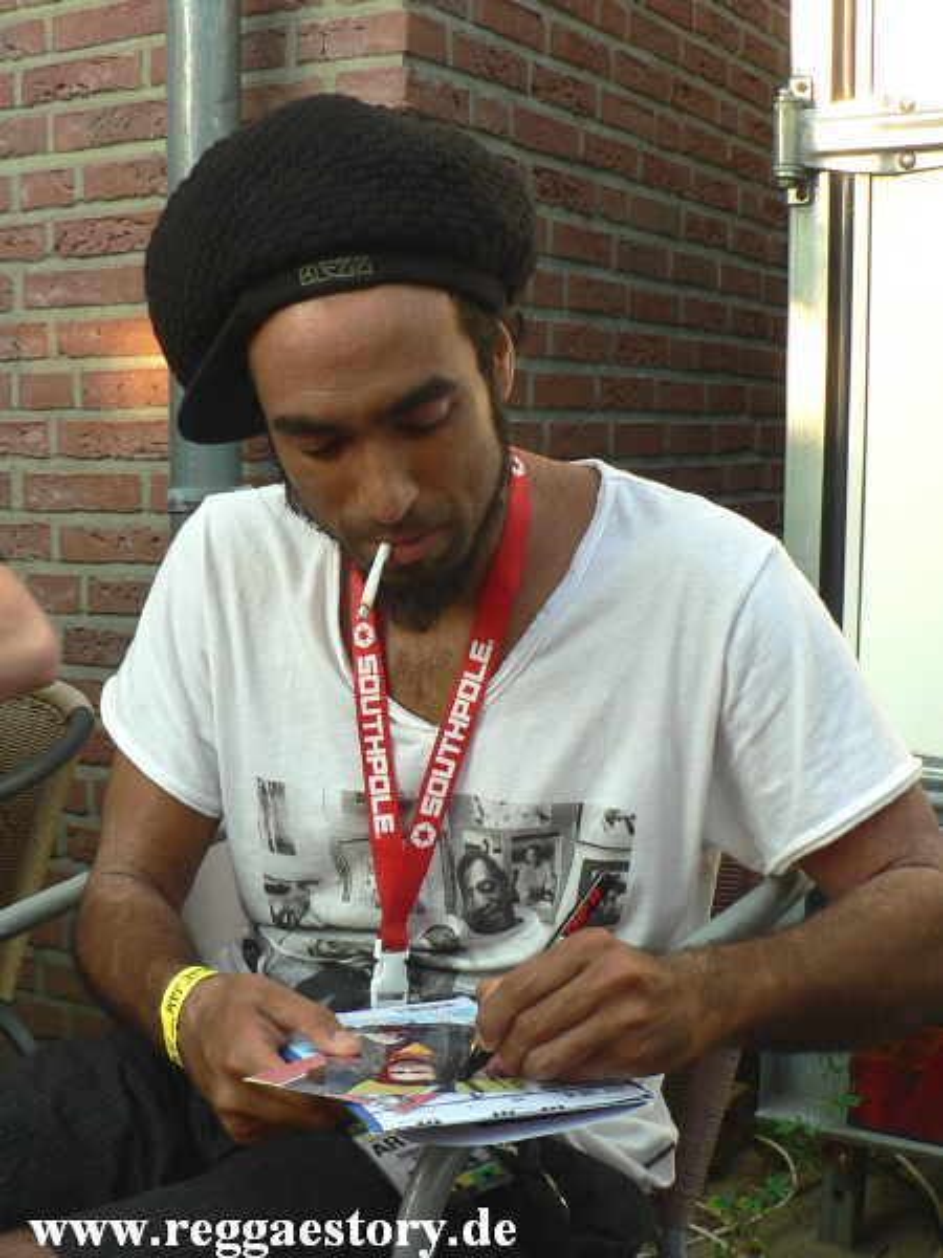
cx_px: 472
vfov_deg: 52.6
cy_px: 629
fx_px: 1271
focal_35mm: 35
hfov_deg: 40.7
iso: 64
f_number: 3.2
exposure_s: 1/100
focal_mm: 6
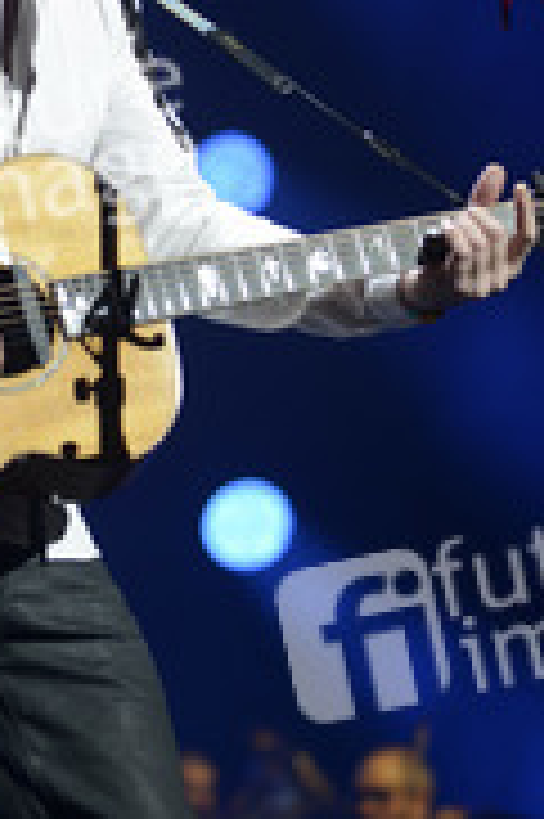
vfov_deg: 10.9
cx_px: 99
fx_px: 4292
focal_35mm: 189
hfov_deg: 7.2
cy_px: 392
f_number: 2.8
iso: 800
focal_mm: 86
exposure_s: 1/250
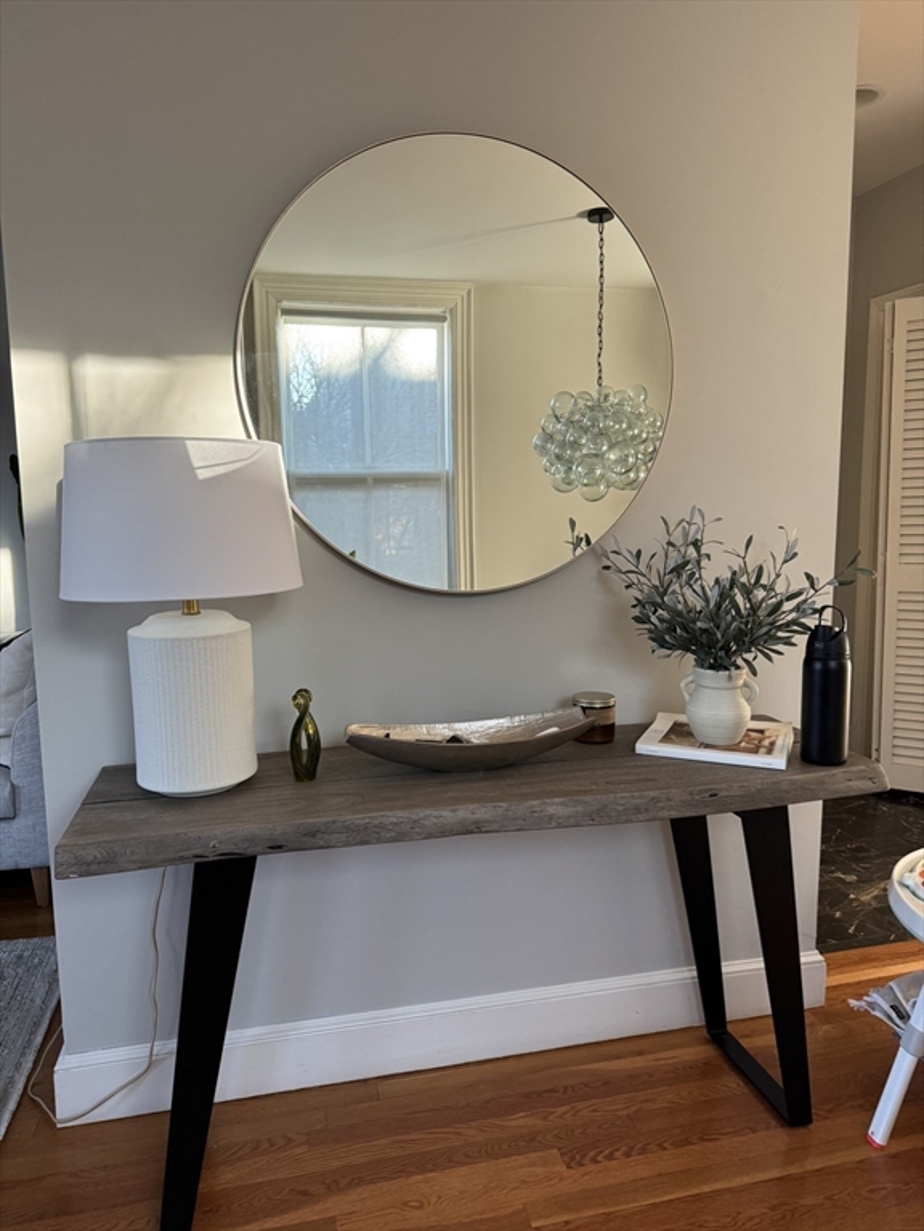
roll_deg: -0.4
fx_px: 854
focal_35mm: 24
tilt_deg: -6.6
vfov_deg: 71.6
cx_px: 462
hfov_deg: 56.8
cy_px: 616
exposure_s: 1/121
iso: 200
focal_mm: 6.76
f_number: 1.78
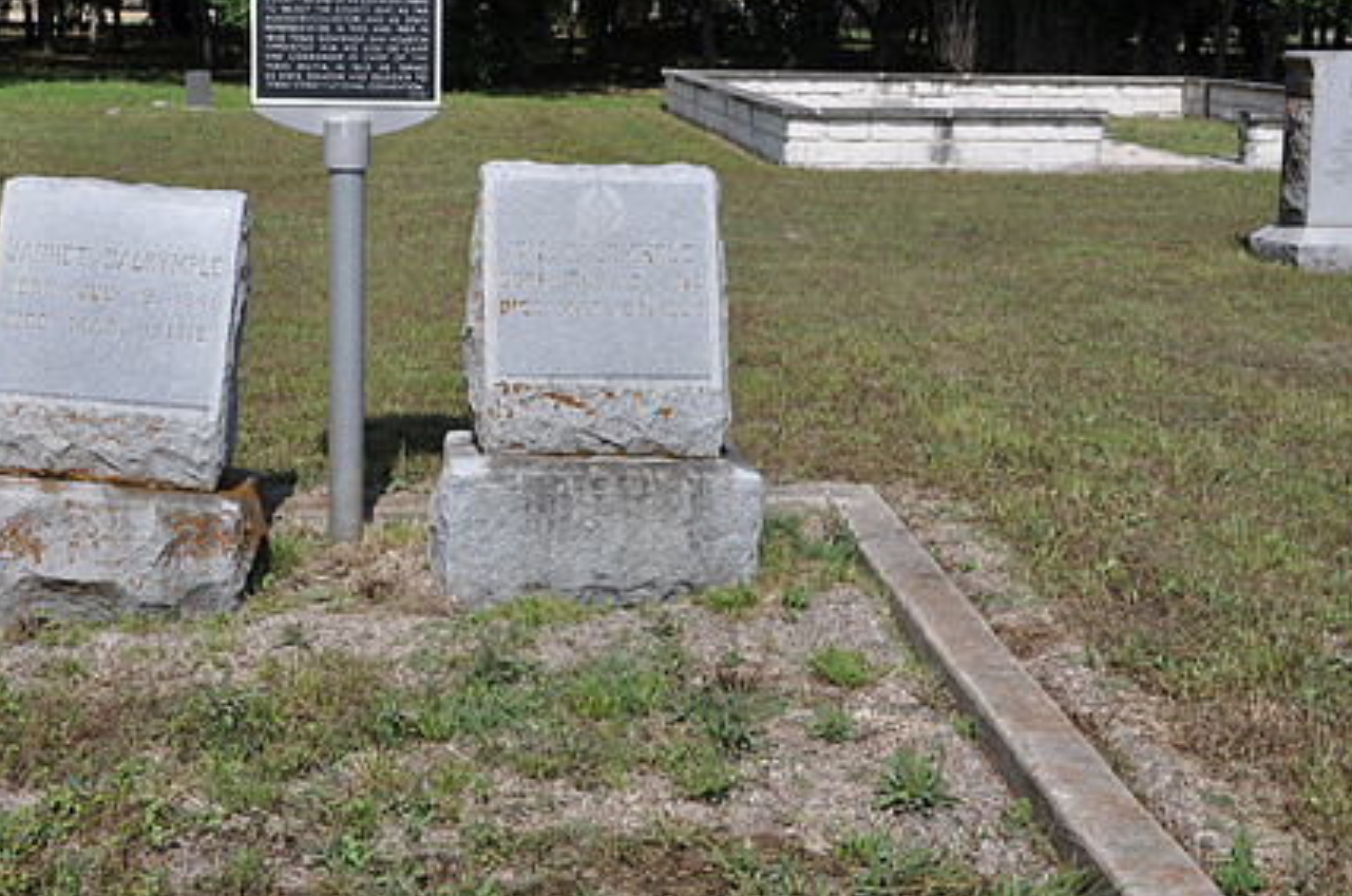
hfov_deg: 37.5
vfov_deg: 25.3
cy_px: 293
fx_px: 1987
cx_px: 583
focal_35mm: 53
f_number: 11
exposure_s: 1/125
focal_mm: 26
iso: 200
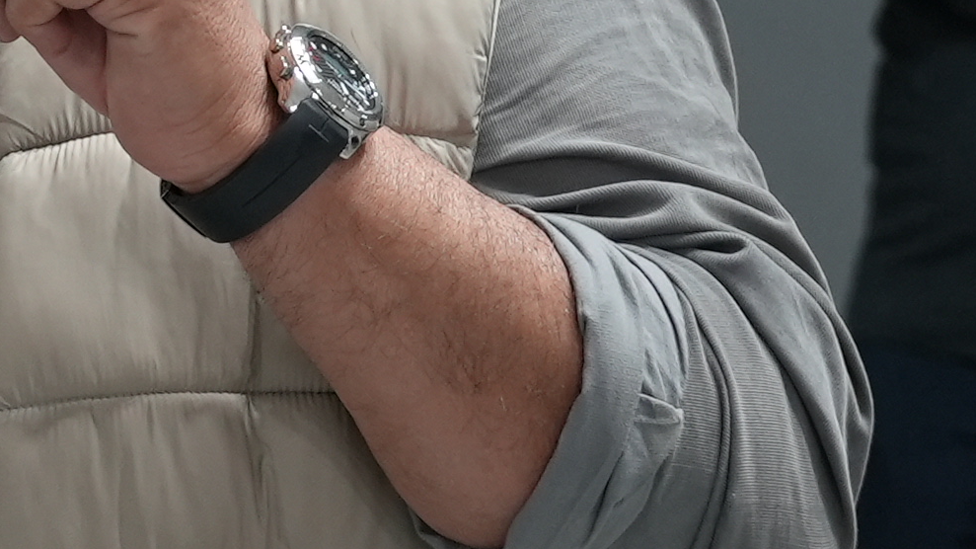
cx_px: -361
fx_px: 5693
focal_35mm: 220
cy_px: -171
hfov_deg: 9.6
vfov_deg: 5.5
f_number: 5
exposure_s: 1/160
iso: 2000
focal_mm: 50
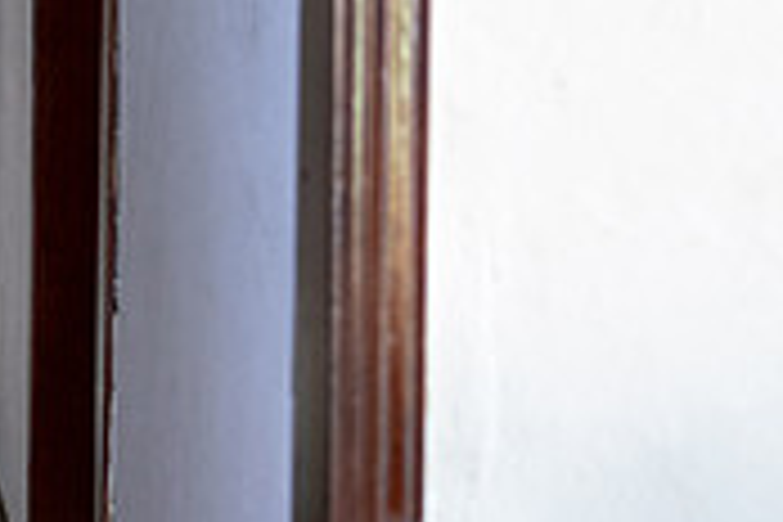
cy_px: -84
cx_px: -290
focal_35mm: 120
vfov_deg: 11.2
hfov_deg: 16.0
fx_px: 2610
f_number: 3.5
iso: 1600
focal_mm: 35
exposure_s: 1/125
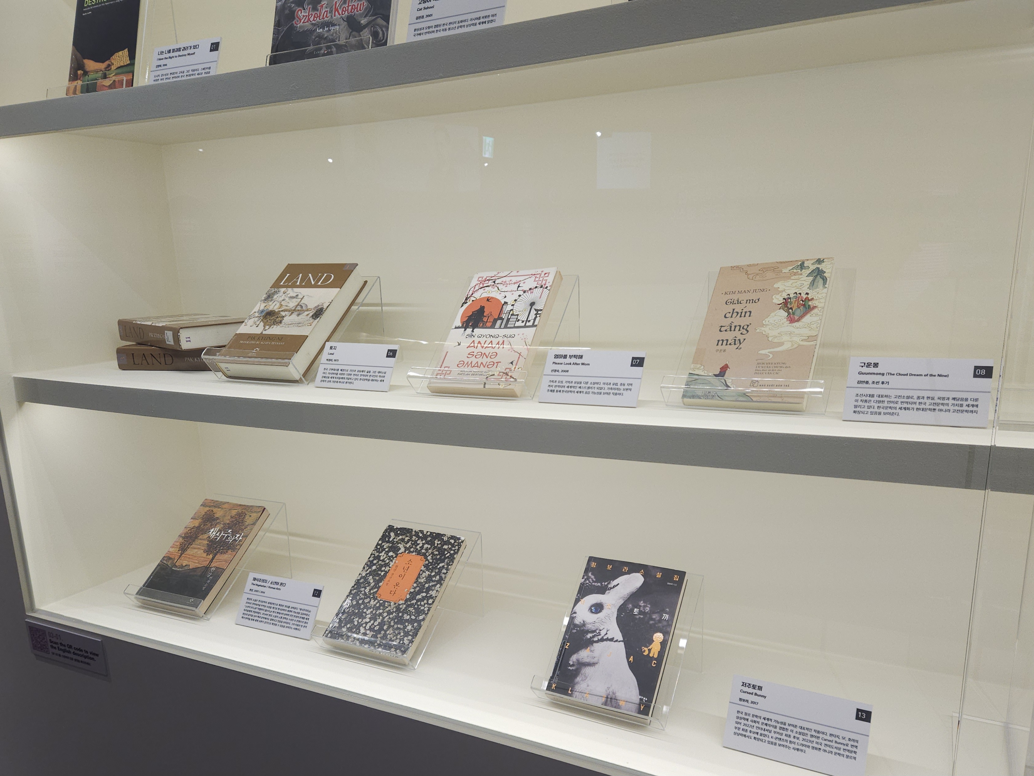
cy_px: 388
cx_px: 517
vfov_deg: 58.9
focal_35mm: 23
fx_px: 687
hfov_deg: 73.9
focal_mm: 5.4
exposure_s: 1/60.2
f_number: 1.8
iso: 125
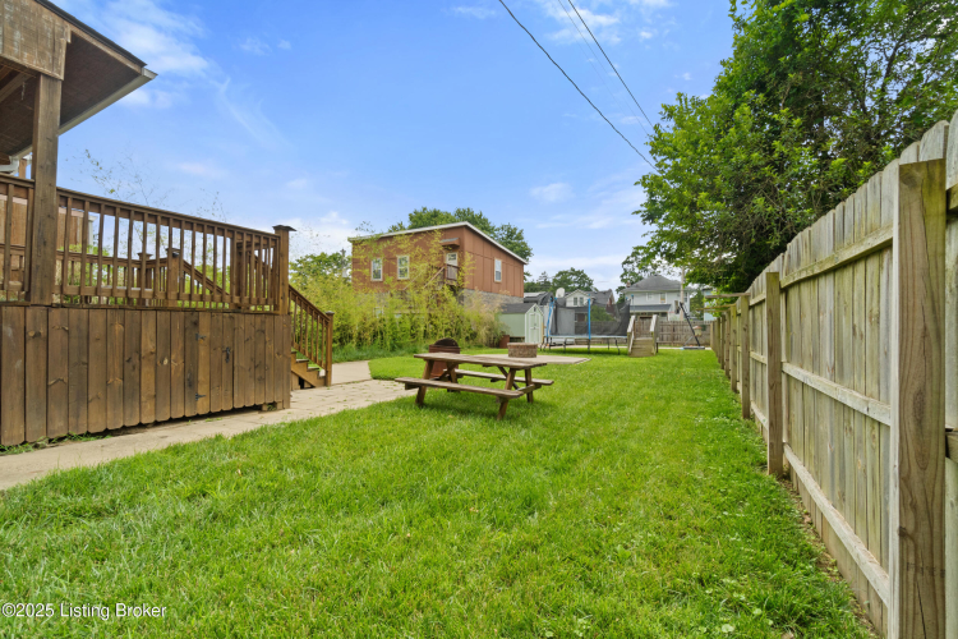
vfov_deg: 77.3
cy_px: 320
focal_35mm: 15
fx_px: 399
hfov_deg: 100.4
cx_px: 479
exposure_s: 1/160
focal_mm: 10
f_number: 10
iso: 400
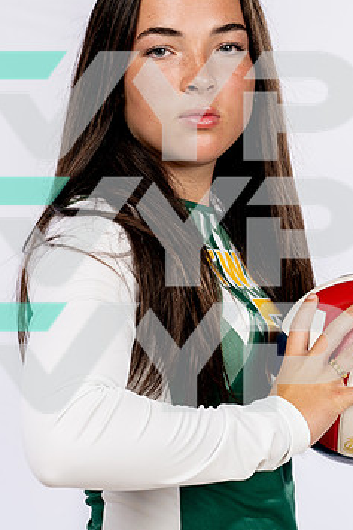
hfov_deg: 12.2
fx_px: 1649
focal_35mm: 112
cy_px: 232
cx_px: 201
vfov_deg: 18.3
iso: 160
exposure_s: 1/250
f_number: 6.3
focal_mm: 59
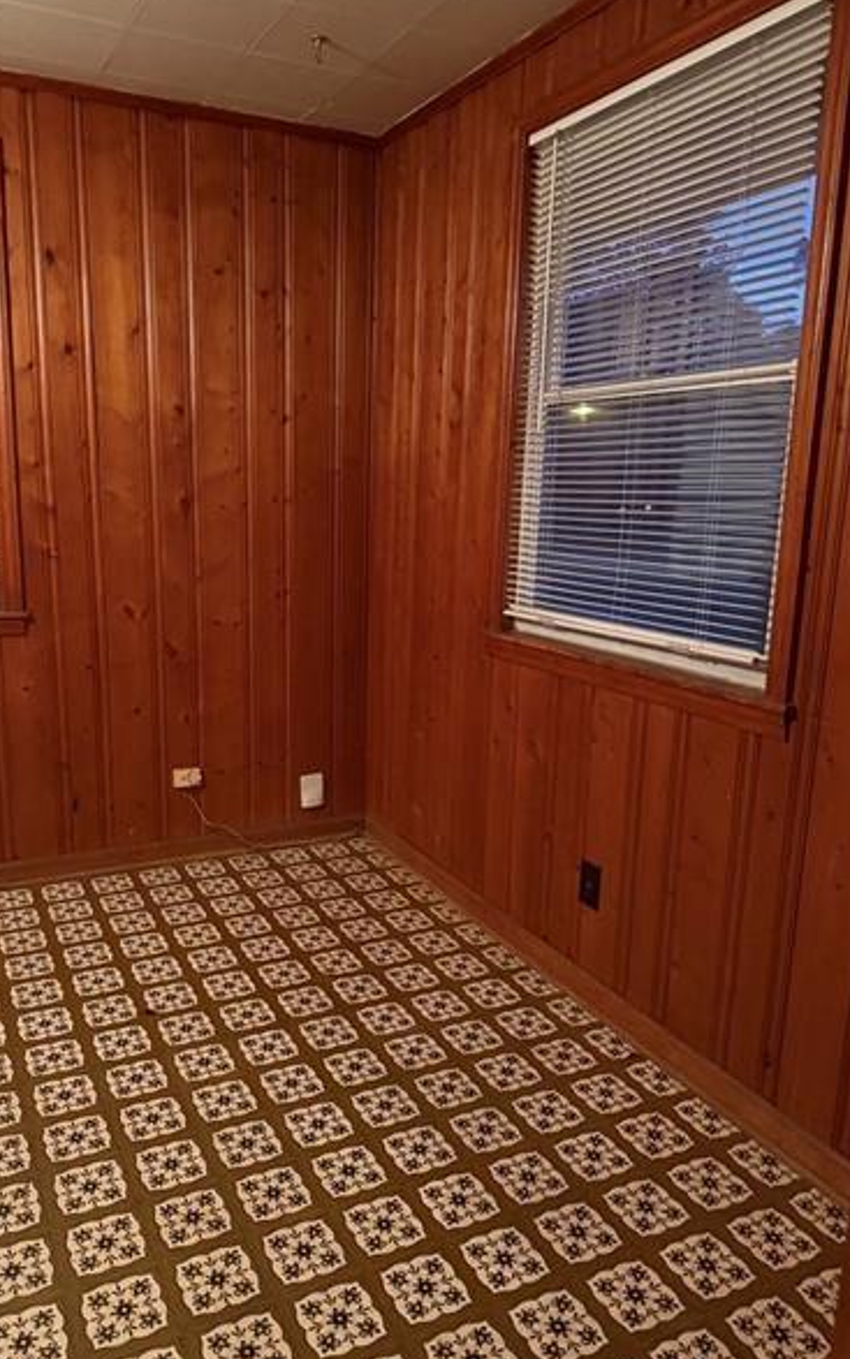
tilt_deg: -11.9
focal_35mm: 26
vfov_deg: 70.4
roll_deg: -1.0
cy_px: 678
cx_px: 357
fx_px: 963
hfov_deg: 47.4
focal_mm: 6.76
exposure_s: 1/30
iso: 1000
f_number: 1.78
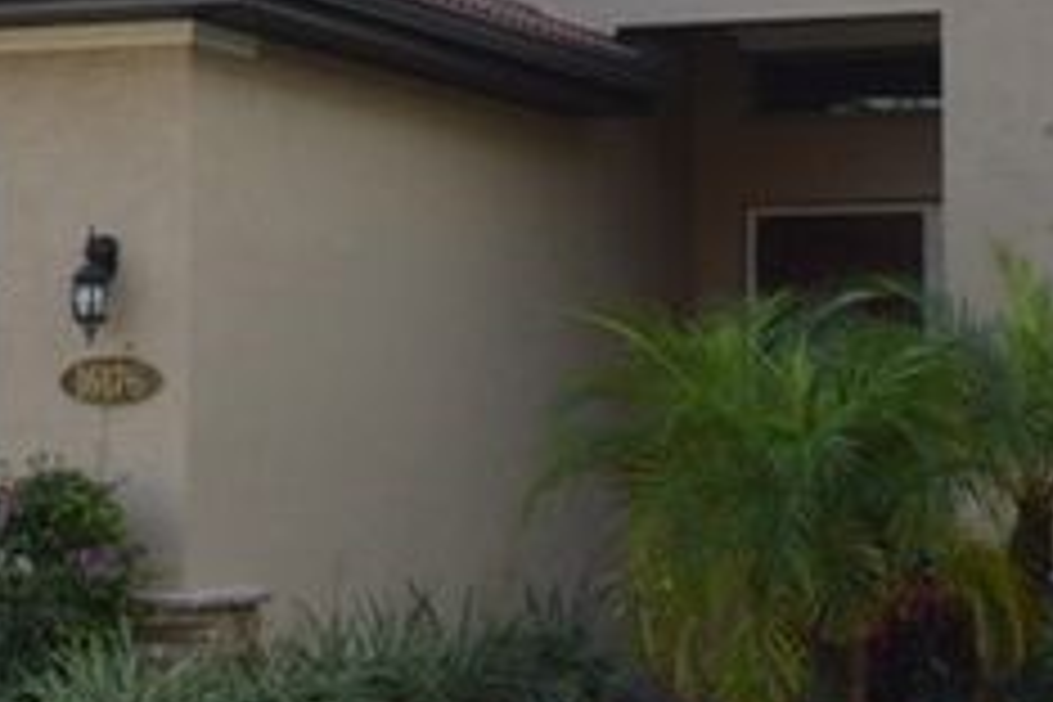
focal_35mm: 118
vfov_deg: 11.6
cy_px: 207
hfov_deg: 17.3
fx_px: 3451
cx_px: 342
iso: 125
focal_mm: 18
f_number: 4
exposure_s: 1/125
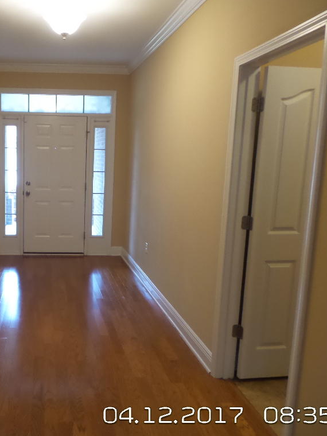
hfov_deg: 43.1
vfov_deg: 58.4
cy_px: 217
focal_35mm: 31
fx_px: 390
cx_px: 60
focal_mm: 4.1
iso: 500
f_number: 2.8
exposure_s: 1/30
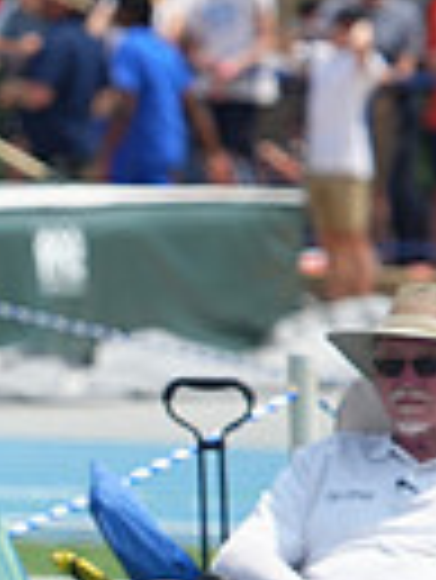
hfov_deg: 1.6
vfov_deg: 2.1
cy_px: -2
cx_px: -832
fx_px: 15894
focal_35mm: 948
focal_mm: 220
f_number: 5.6
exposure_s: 1/2000
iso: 400
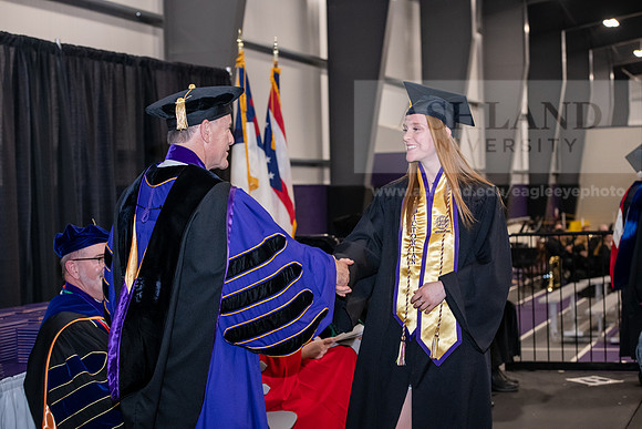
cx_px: 321
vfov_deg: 19.5
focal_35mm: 70
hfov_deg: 28.8
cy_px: 214
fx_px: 1249
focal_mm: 70
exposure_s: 1/200
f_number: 5
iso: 2500
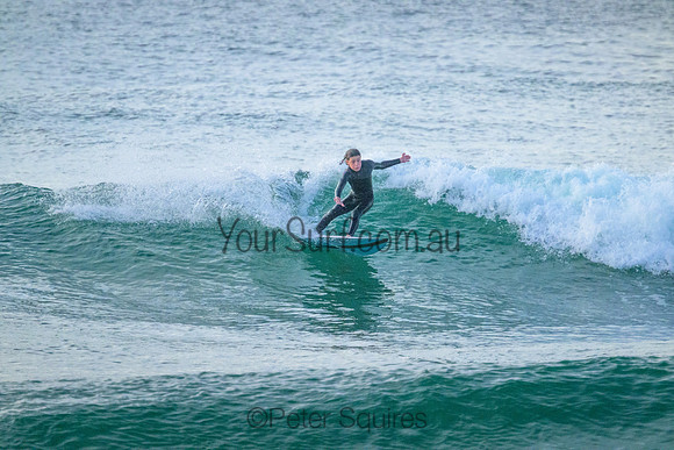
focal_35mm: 760
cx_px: 337
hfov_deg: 2.7
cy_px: 225
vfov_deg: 1.8
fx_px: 14232
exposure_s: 1/1000
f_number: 11
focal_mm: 760
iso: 7200
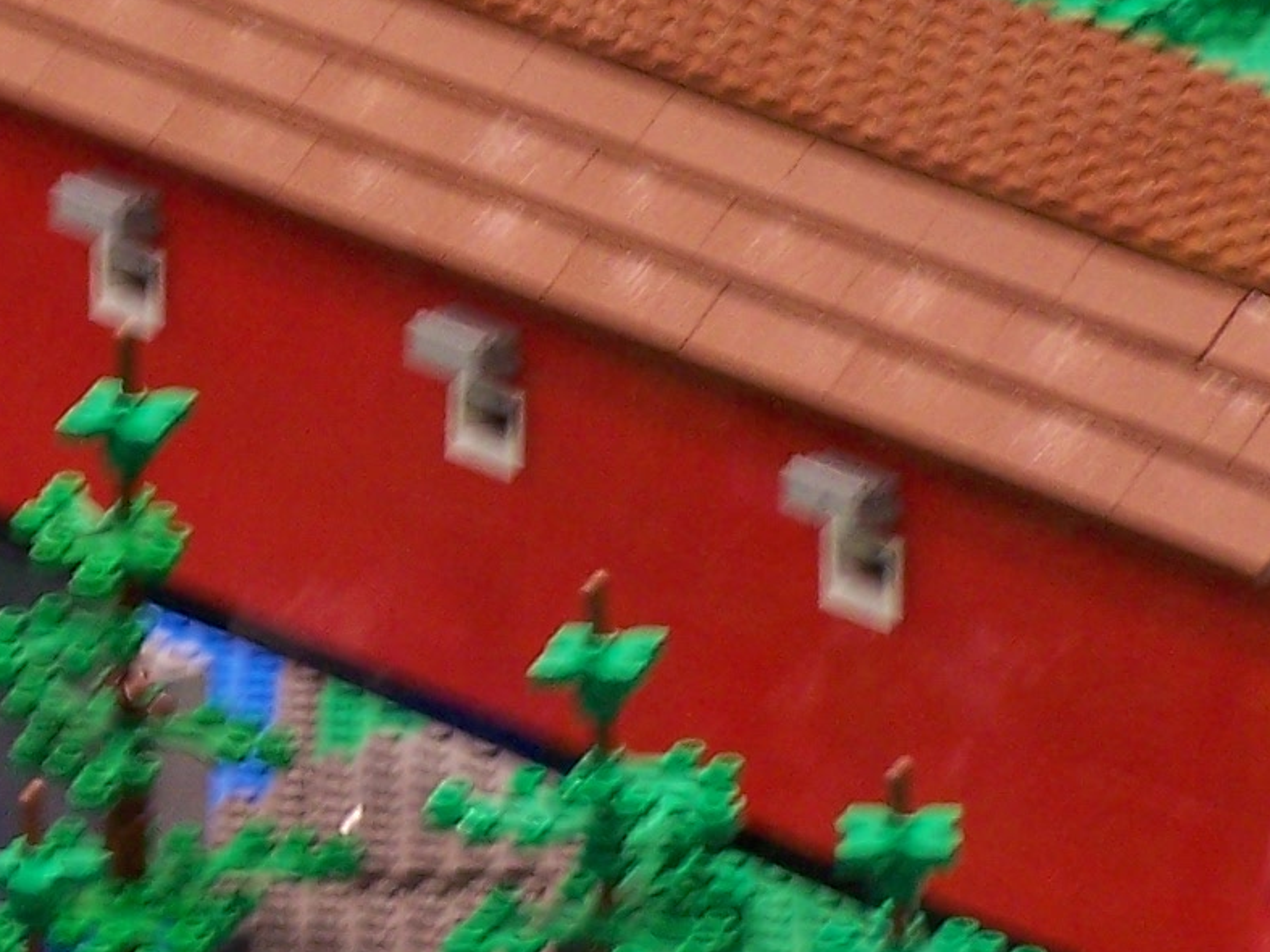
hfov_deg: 4.9
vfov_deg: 3.7
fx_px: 14930
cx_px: -215
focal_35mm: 407
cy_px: 195
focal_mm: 23.1
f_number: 3.2
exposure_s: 1/15
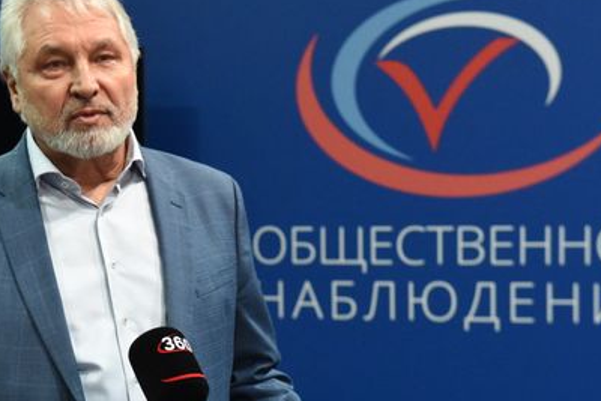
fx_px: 1520
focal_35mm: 91
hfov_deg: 22.2
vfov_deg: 15.0
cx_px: 182
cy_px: 270
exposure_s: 1/800
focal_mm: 52
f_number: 5
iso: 12800
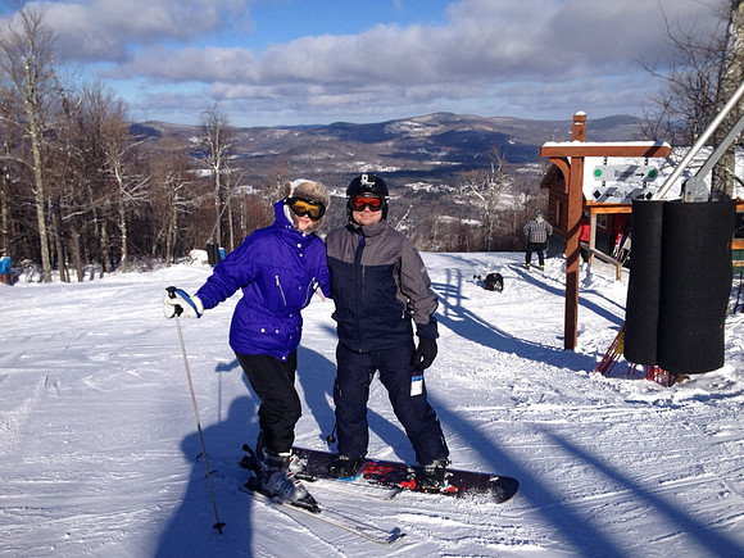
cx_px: 372
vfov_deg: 40.7
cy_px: 279
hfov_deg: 52.6
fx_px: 752
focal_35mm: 35
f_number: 2.4
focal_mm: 4.28
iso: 50
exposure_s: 1/3067
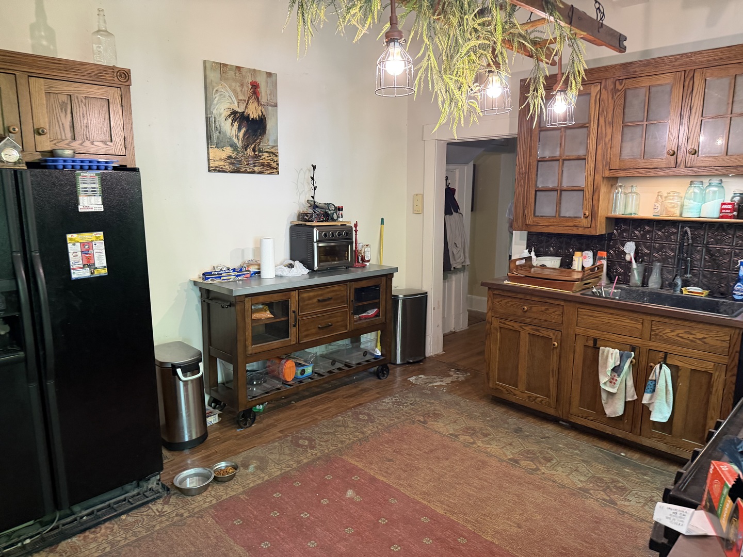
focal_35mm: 24
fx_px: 515
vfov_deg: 56.8
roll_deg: +0.0
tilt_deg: -6.6
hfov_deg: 71.6
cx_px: 372
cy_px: 278
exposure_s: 1/60
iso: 400
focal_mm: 6.76
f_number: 1.78
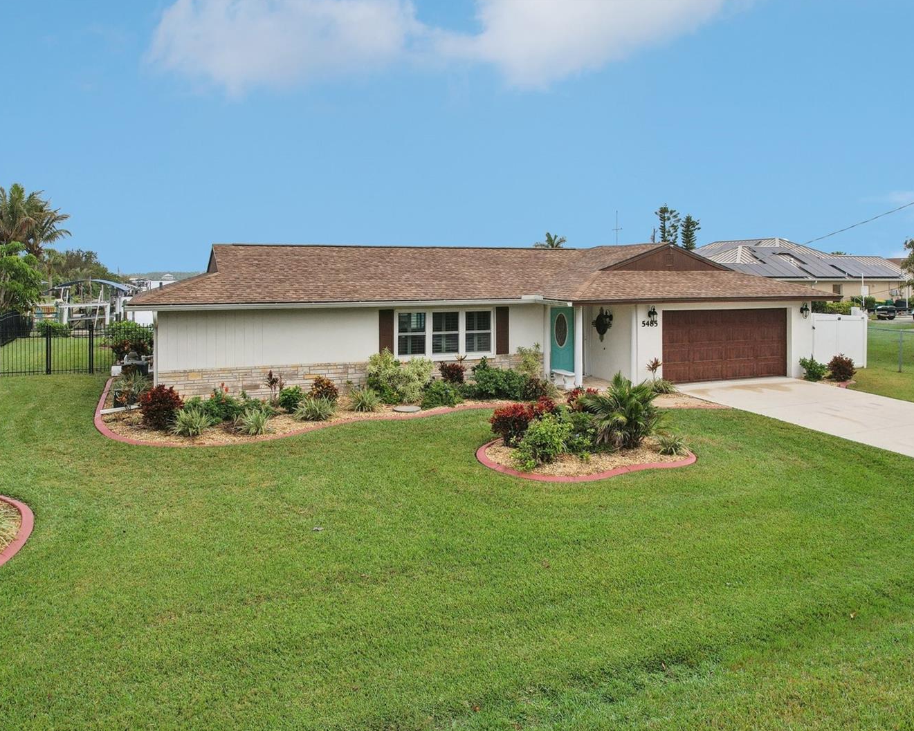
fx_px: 676
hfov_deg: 68.1
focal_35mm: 25
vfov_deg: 56.8
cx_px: 468
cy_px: 365
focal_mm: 8.4
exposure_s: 1/1250
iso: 100
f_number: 2.8
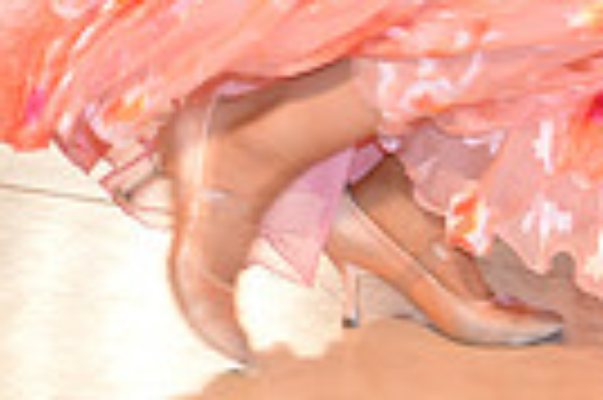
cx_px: 781
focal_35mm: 325
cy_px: -562
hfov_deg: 6.3
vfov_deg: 4.1
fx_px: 5437
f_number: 5.6
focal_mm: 75
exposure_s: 1/250
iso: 1250
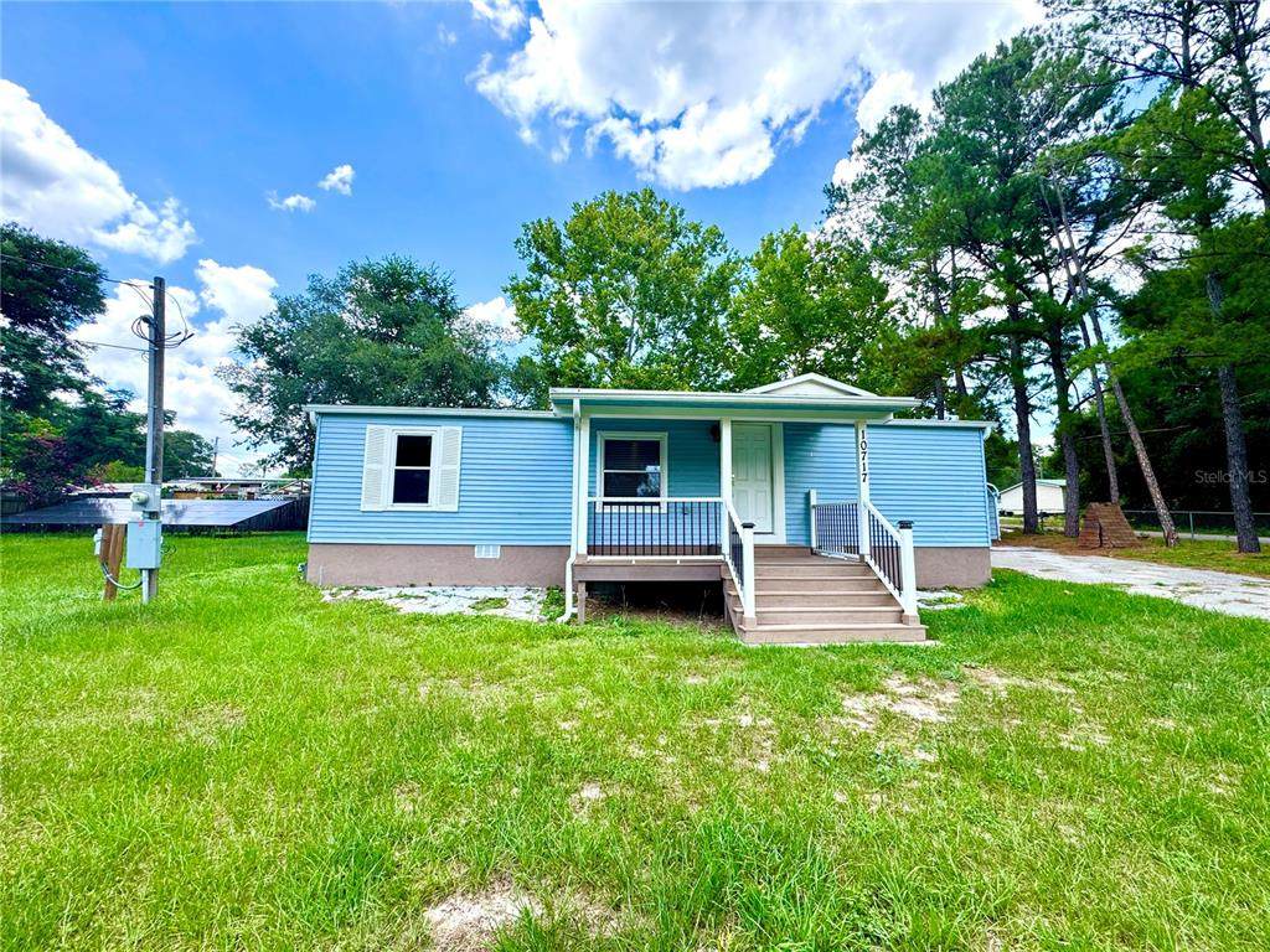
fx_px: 514
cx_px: 635
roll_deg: -0.1
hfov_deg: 102.1
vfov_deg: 85.7
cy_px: 476
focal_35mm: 14
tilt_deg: +8.1
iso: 40
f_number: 2.2
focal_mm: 2.22
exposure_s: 1/578
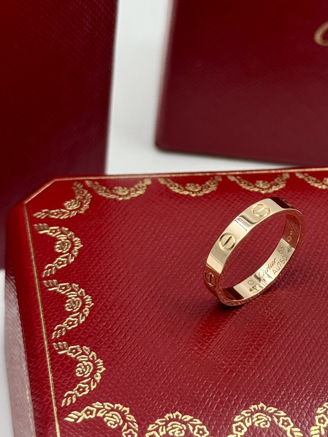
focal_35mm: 65
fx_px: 821
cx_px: 251
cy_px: 218
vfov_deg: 29.8
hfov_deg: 22.4
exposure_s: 1/174
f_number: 1.78
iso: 64
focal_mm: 6.76
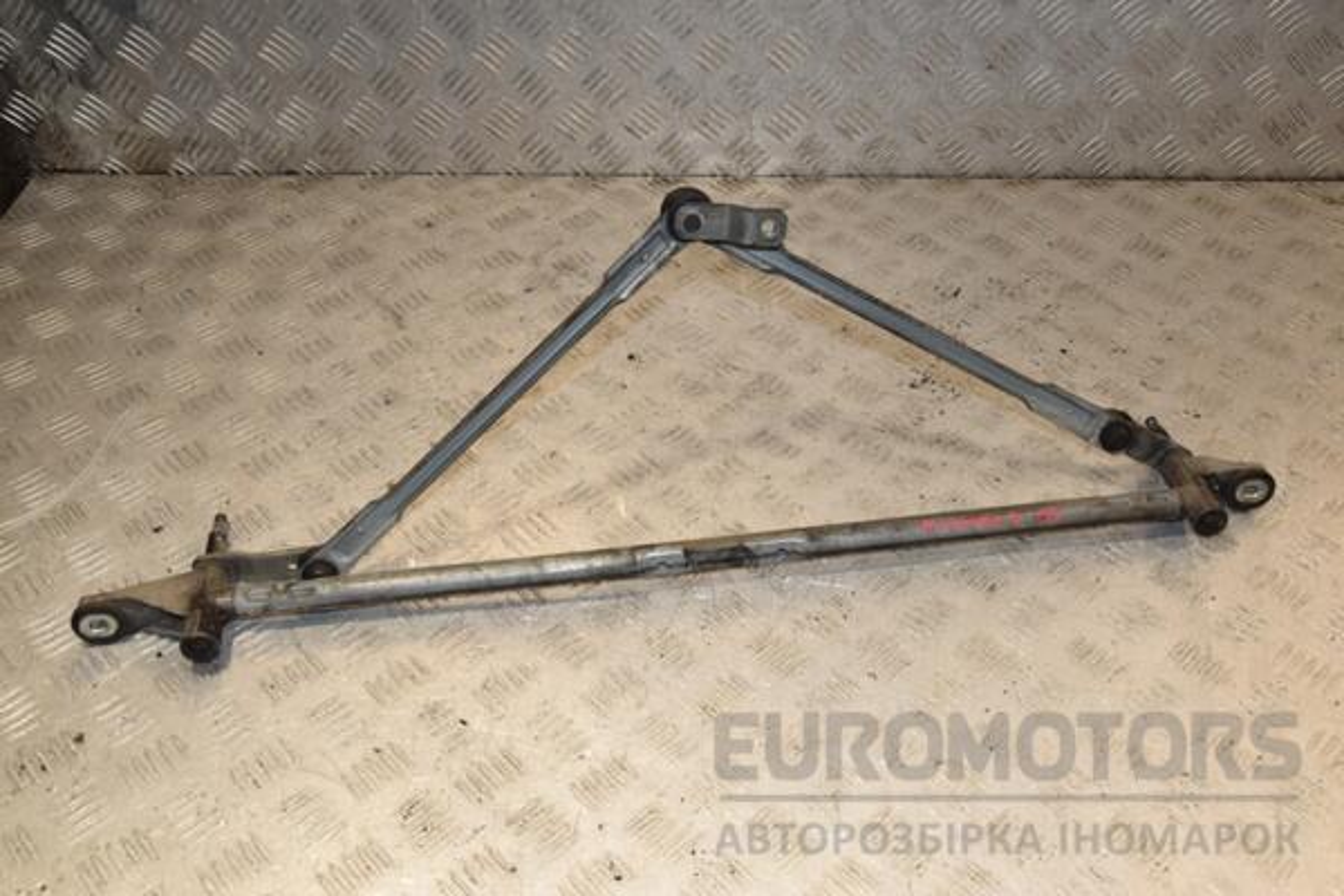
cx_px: 672
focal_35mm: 36
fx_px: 1344
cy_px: 448
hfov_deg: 53.1
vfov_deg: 36.9
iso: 800
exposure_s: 1/200
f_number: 8
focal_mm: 24
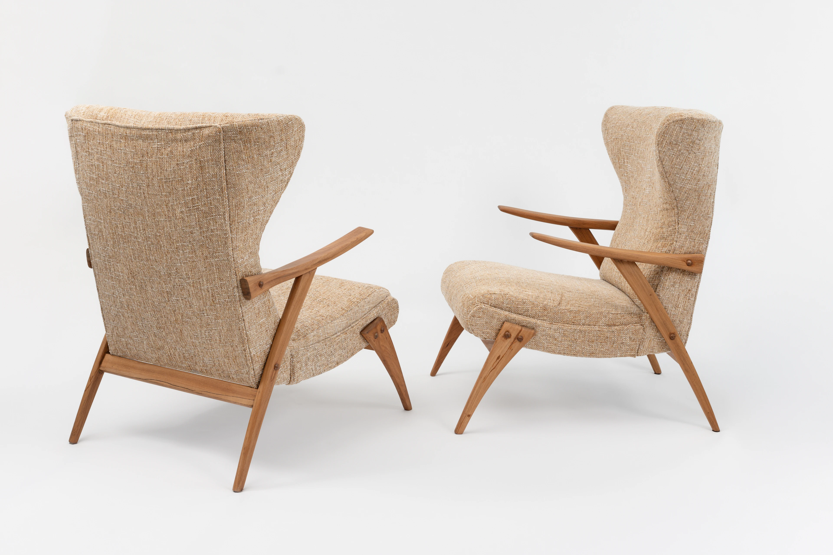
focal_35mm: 50
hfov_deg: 39.6
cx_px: 416
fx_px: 1157
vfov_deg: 27.0
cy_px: 278
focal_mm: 50
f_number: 8
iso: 250
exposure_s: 1/80
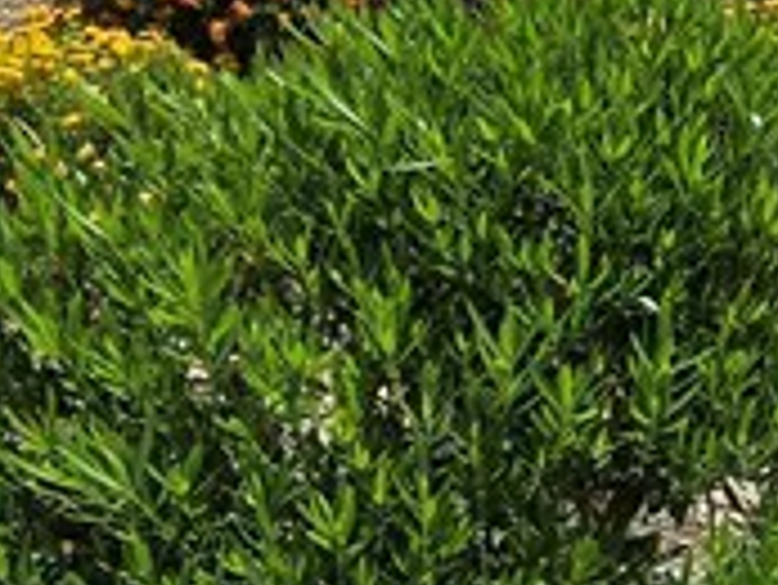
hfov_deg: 22.3
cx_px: 1048
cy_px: 252
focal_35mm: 77
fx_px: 1732
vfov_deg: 19.2
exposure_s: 1/2417
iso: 40
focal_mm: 2.2
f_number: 1.9
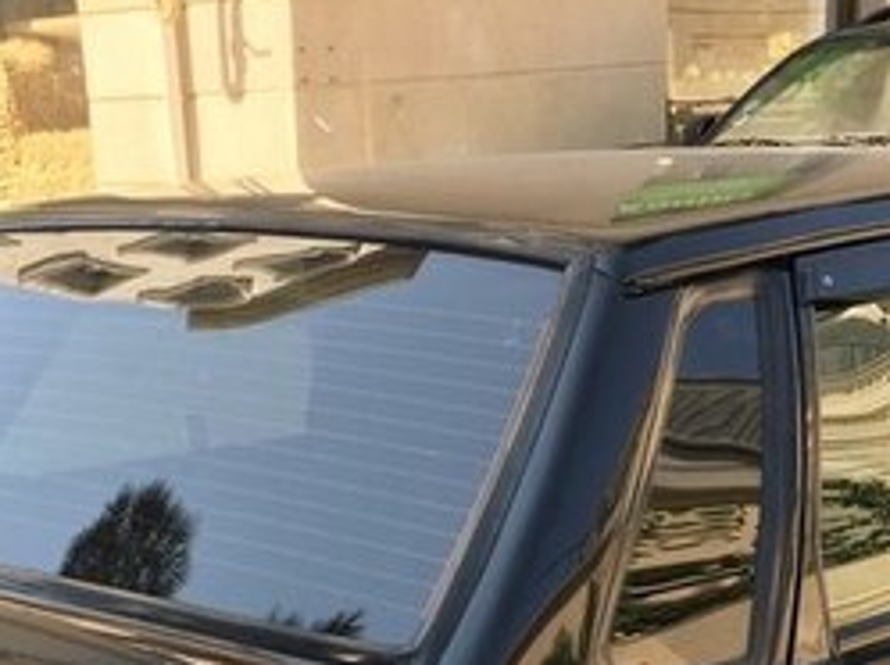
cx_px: 365
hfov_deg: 25.3
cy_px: 874
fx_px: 1977
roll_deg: +4.2
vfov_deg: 17.8
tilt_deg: -20.5
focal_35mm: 77
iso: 25
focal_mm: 4.15
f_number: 2.2
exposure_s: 1/330
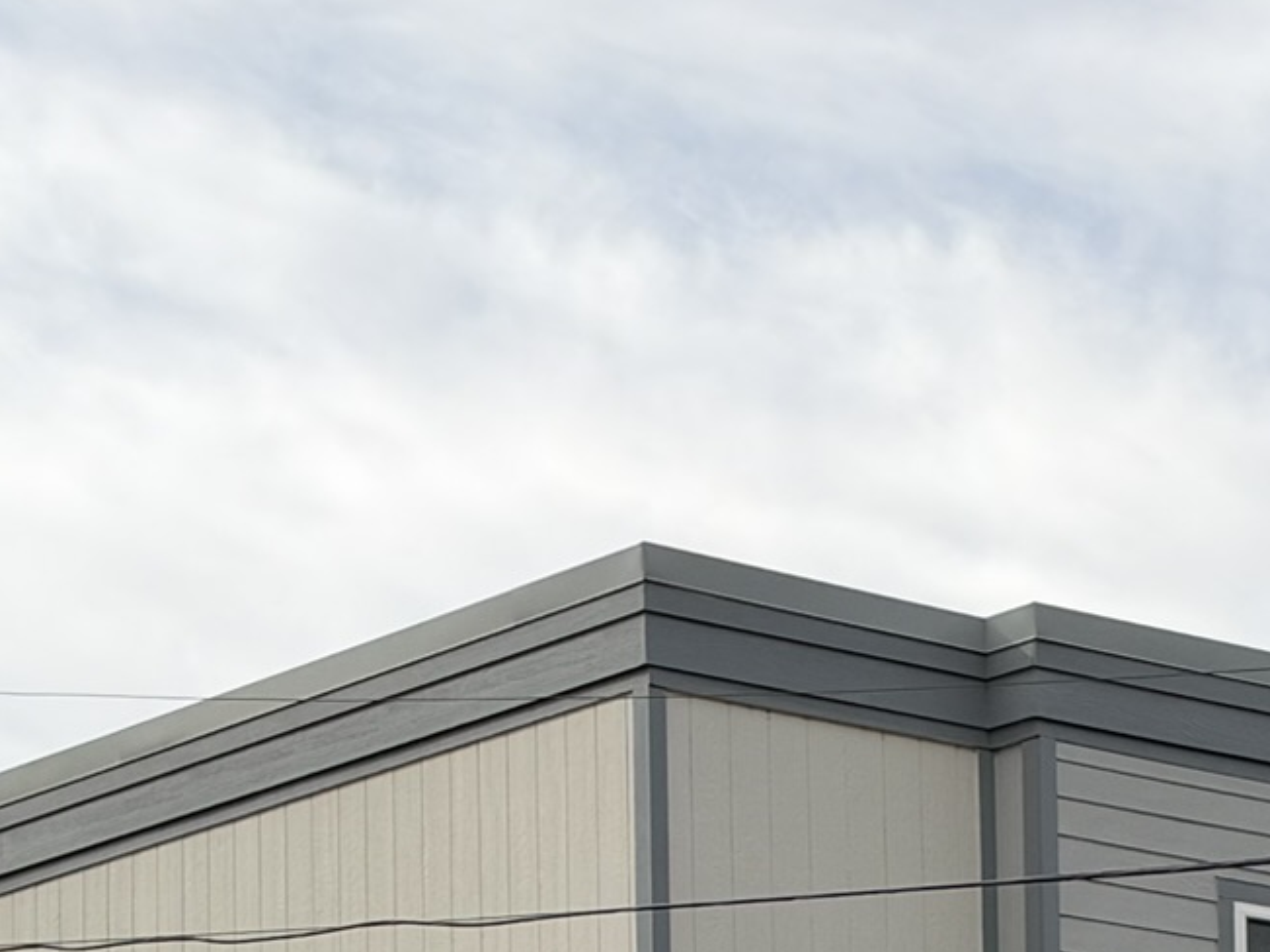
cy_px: 1444
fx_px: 5539
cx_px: 1151
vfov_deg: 9.5
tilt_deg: +6.8
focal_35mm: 151
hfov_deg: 13.0
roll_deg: +1.8
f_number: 1.8
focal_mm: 6.93
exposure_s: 1/4167
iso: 64
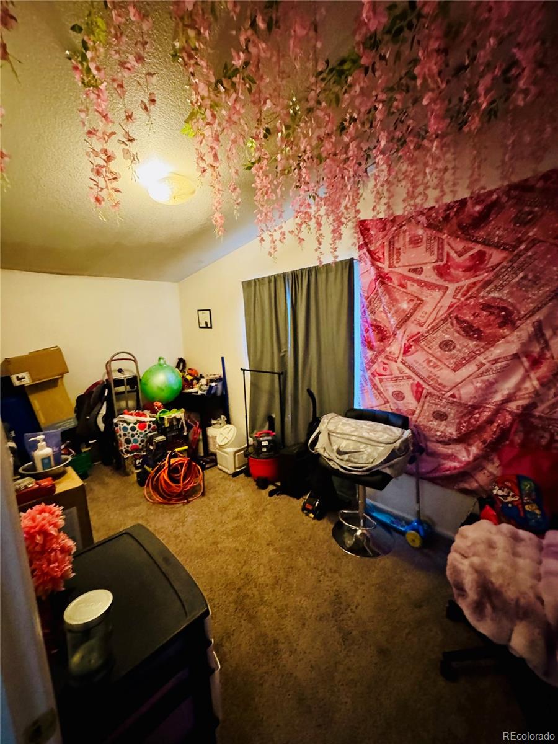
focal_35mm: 14
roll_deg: +2.8
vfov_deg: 102.1
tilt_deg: -8.6
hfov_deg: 85.7
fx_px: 301
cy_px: 372
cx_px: 279
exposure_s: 1/30
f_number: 2.2
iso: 1250
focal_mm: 2.22
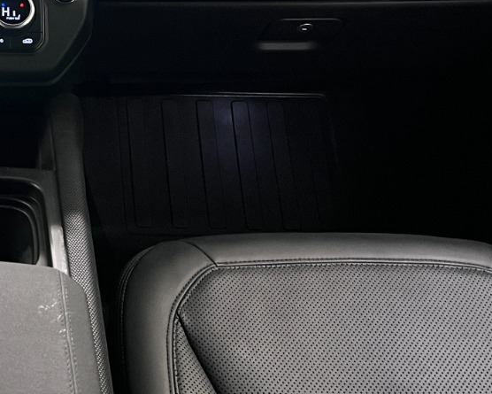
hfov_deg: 24.1
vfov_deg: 19.8
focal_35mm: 73
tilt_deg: -22.8
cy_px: -66
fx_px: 1063
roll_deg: -0.4
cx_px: -71
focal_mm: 5.7
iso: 100
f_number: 1.5
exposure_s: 1/43
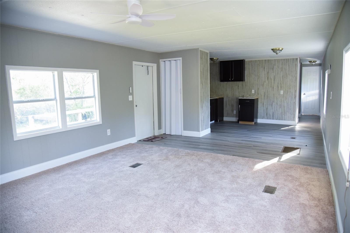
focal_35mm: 24
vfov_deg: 53.1
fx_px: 233
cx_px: 175
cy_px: 116
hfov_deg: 73.7
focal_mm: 24
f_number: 4
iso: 2000
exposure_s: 1/200
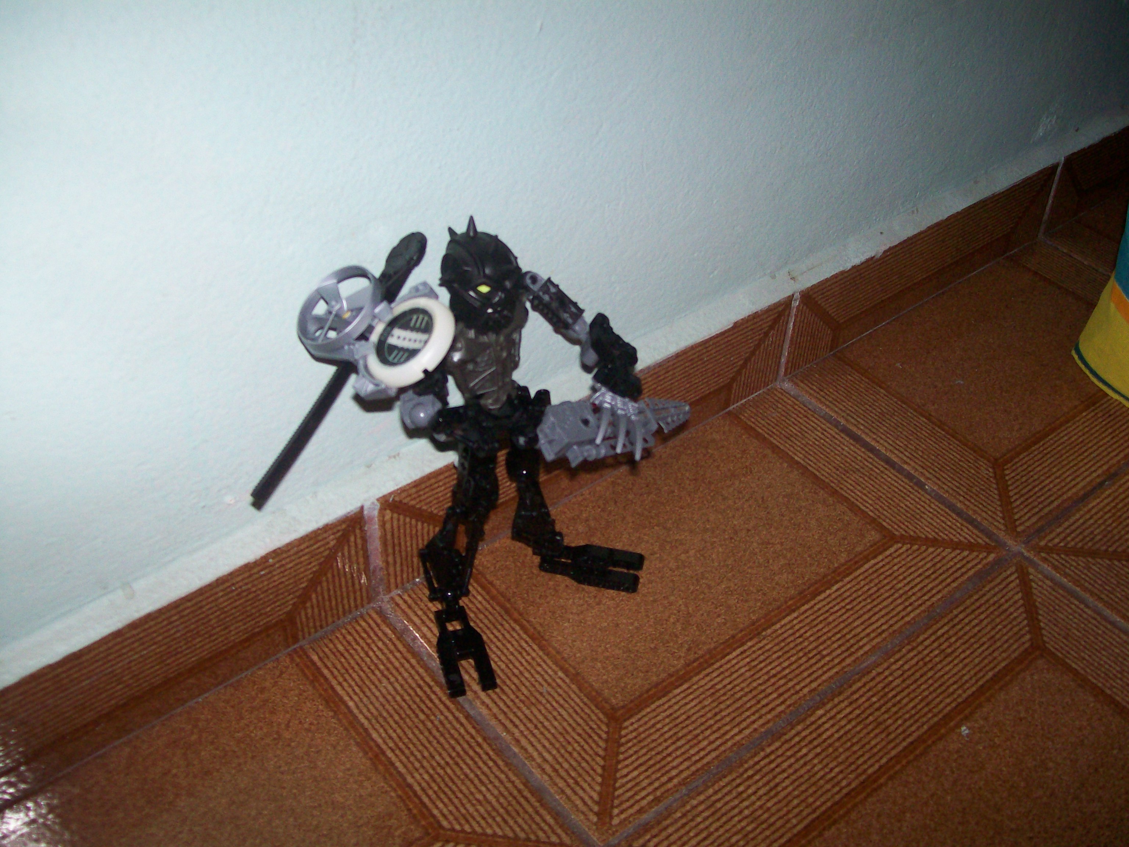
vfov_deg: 39.7
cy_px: 424
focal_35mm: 36
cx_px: 564
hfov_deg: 51.4
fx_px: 1174
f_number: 2.7
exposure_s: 1/64
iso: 140
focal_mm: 6
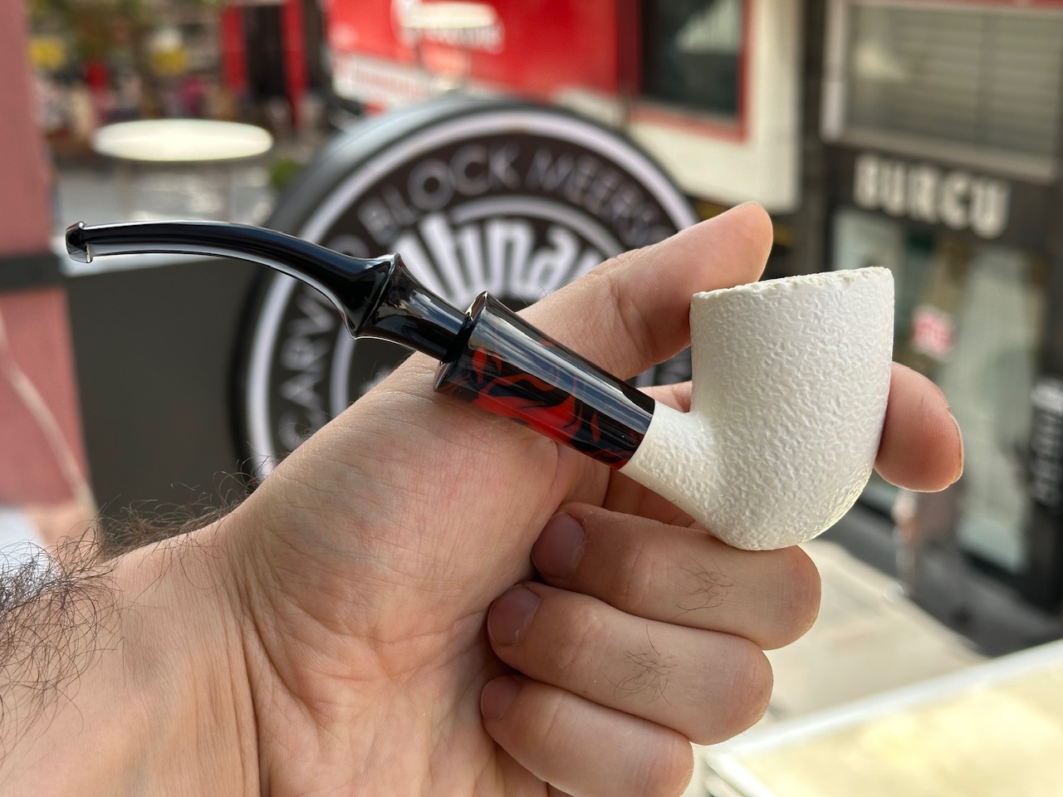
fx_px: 1474
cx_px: 532
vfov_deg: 30.3
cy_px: 398
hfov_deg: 39.7
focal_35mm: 48
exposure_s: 1/681
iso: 64
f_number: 1.78
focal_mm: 6.86
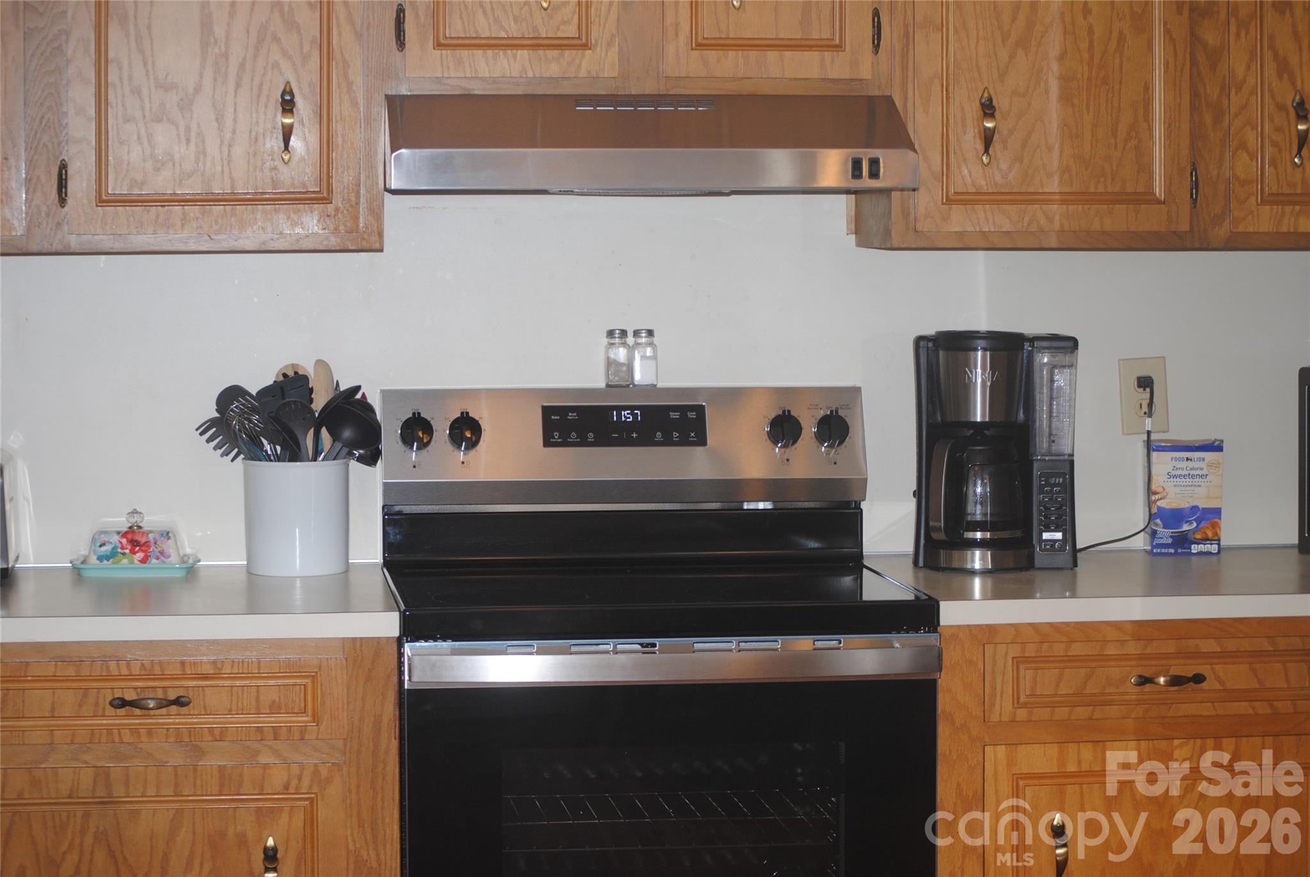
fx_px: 3005
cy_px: 438
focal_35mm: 82
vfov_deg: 16.6
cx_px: 655
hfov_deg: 24.6
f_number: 4
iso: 200
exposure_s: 1/60
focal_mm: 55
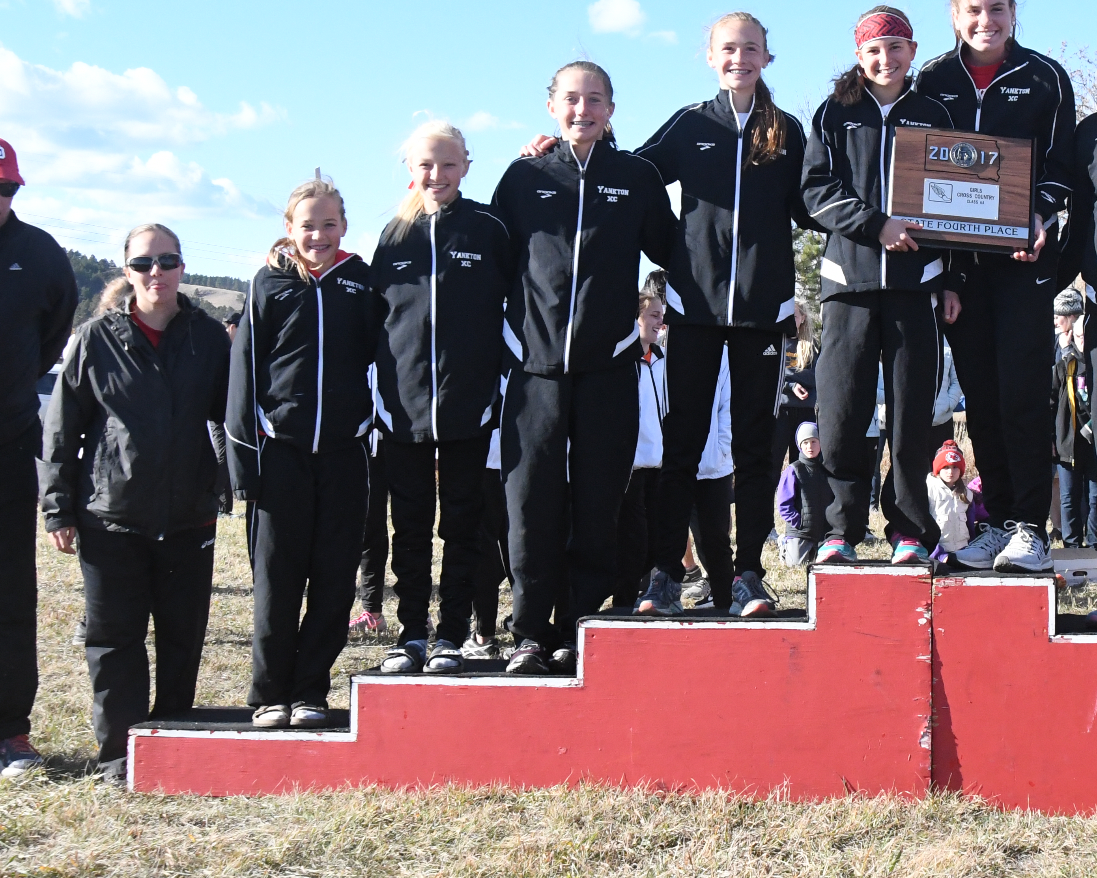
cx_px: 838
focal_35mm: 62
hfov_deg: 29.9
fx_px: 2013
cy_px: 313
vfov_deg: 24.5
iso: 2500
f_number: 8
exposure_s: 1/2500
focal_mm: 22
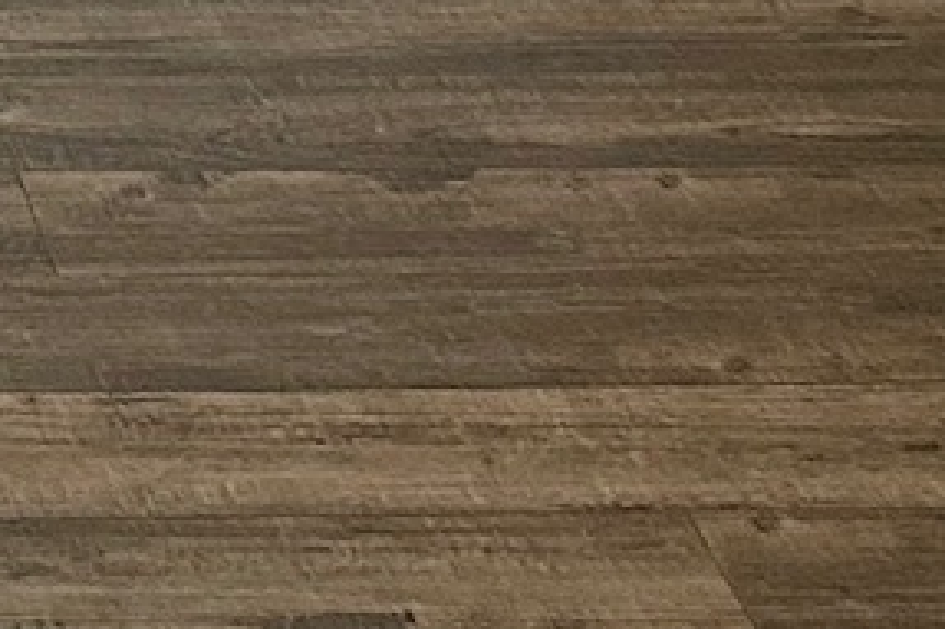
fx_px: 4670
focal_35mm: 178
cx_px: -817
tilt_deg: -5.4
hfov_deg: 10.7
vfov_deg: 6.7
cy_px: -1541
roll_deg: +1.5
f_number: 1.78
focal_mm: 6.86
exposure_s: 1/120
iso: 200
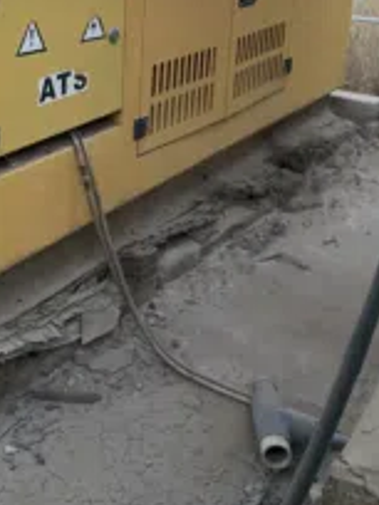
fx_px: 745
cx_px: 89
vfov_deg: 36.0
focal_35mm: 51
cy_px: 87
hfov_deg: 28.1
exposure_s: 1/60
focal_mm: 4.25
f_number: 1.8
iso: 250
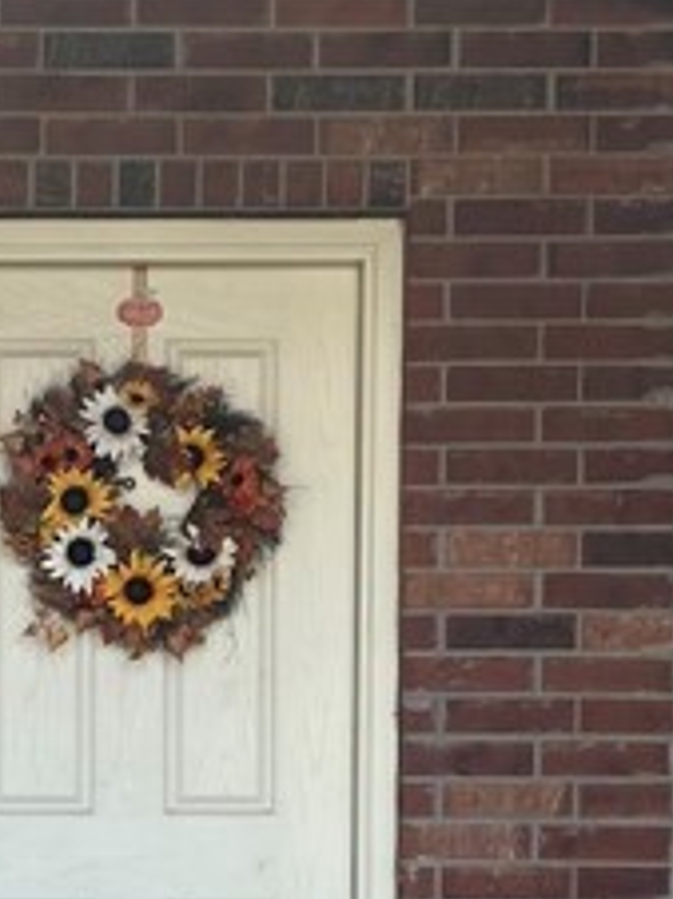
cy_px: 760
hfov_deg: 12.5
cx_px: 100
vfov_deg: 16.5
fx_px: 3065
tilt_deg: -1.2
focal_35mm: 118
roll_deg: -0.4
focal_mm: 4.25
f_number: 1.8
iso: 32
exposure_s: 1/180
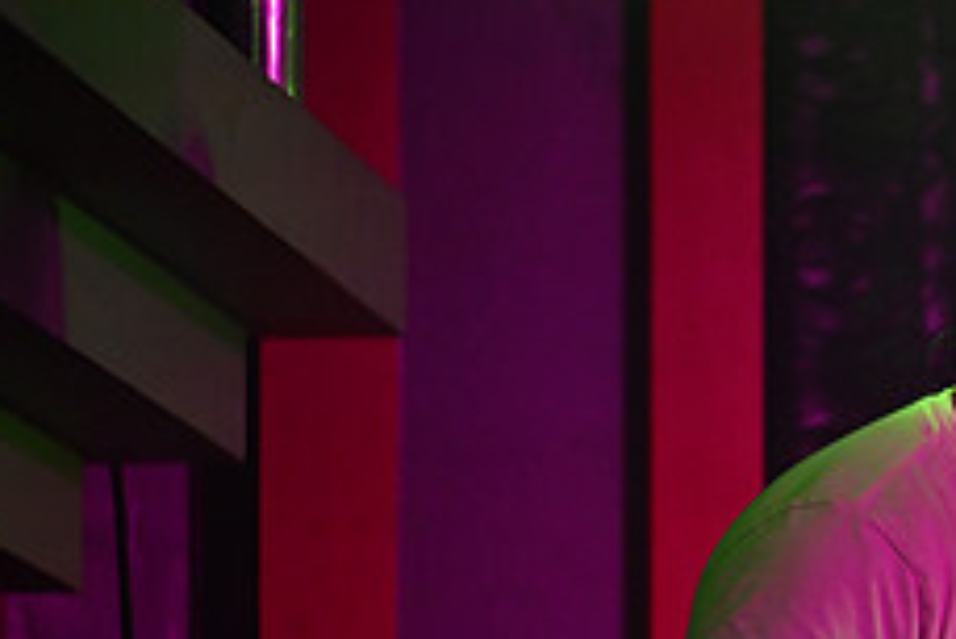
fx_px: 13445
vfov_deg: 2.7
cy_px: 683
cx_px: 1186
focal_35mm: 506
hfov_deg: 4.1
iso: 2000
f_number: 2.8
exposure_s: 1/800
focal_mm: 200
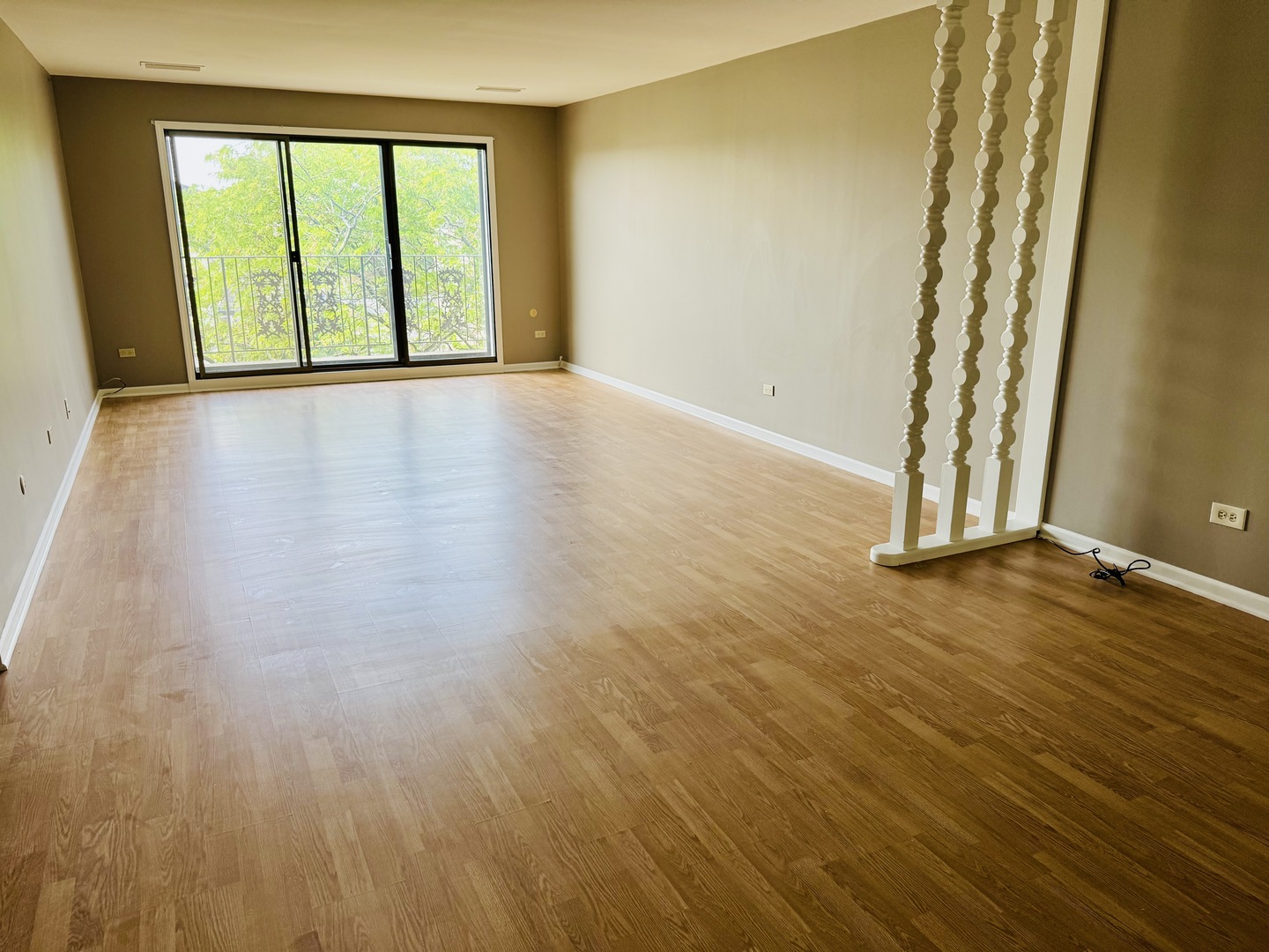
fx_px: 880
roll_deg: +0.1
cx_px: 634
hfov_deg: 71.6
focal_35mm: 24
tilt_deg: -16.2
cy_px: 476
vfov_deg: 56.8
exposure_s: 1/121
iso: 100
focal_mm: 6.76
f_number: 1.78
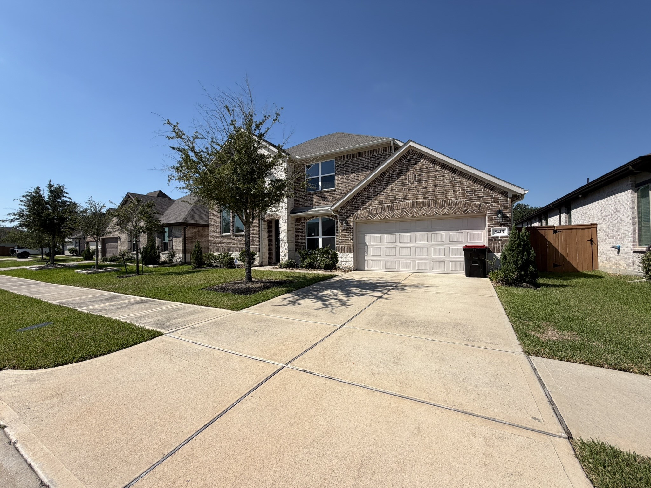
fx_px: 263
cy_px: 244
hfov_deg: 102.1
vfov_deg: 85.7
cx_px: 326
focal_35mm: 14
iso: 20
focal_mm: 2.22
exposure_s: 1/1312
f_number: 2.2
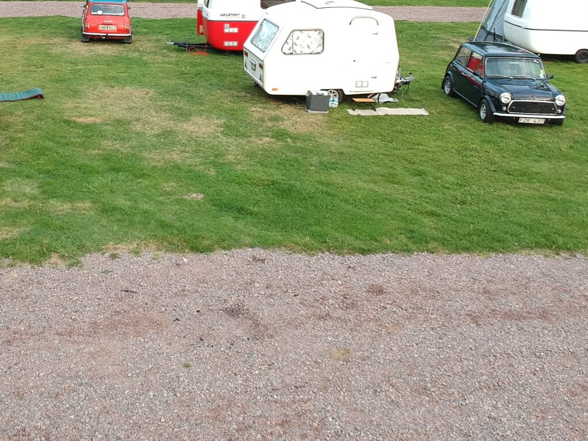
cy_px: 13
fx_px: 849
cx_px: 180
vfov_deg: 27.6
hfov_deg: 37.6
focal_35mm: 50
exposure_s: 1/30
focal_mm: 4.49
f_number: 2.6
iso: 100
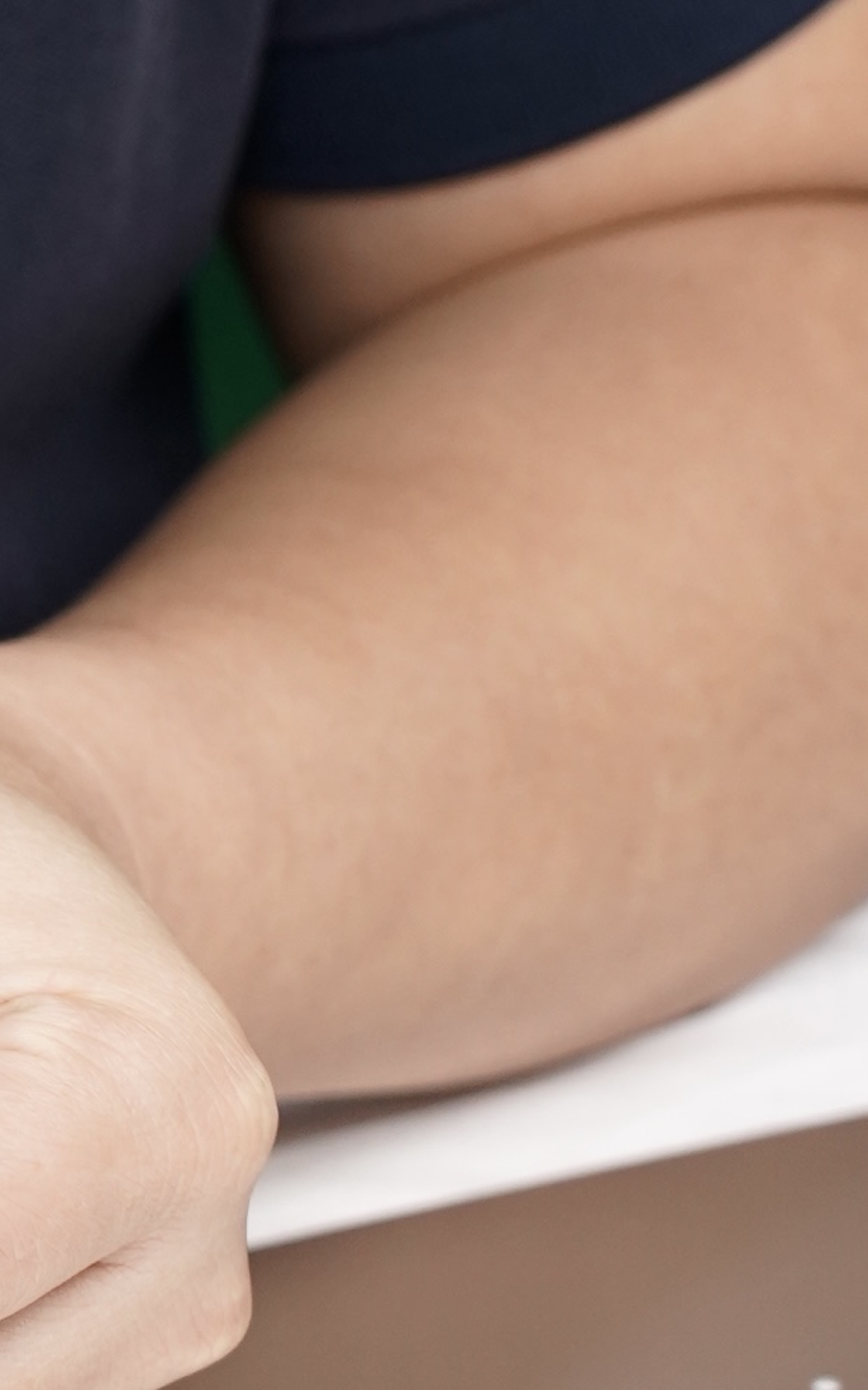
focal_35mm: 382
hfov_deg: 3.4
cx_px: -639
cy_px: 653
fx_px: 14463
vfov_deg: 5.5
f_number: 4
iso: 500
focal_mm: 75
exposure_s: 1/160
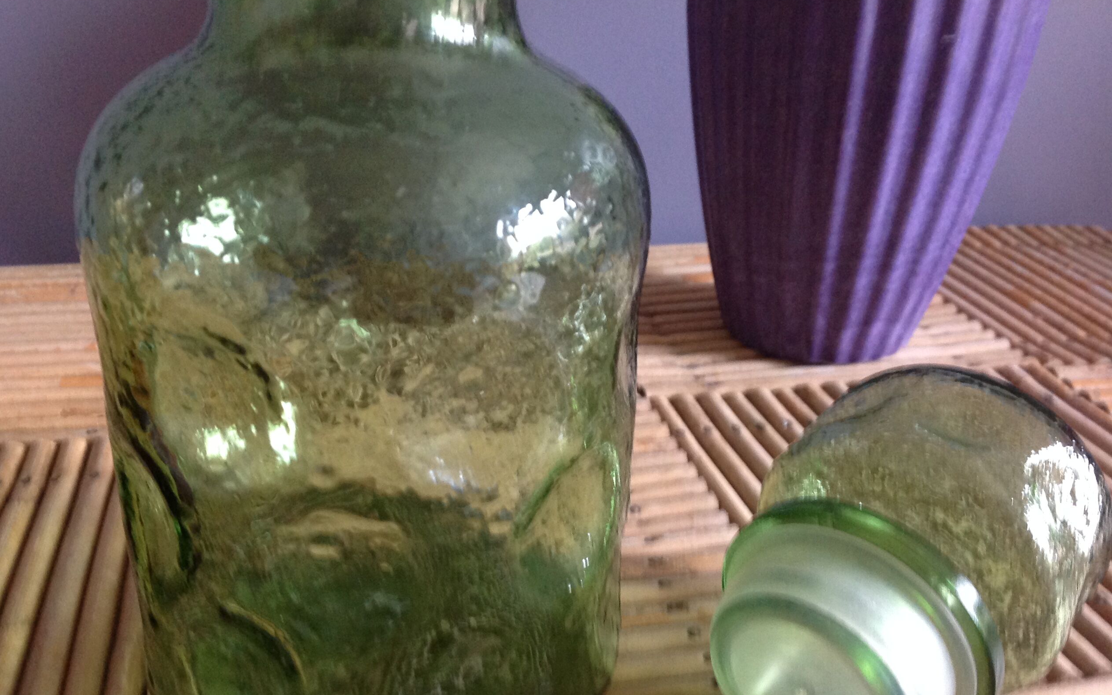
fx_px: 1152
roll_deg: -1.7
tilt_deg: -26.7
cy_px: 420
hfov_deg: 51.5
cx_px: 542
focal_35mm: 38
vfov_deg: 33.5
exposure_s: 1/15
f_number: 2.4
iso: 200
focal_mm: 4.28
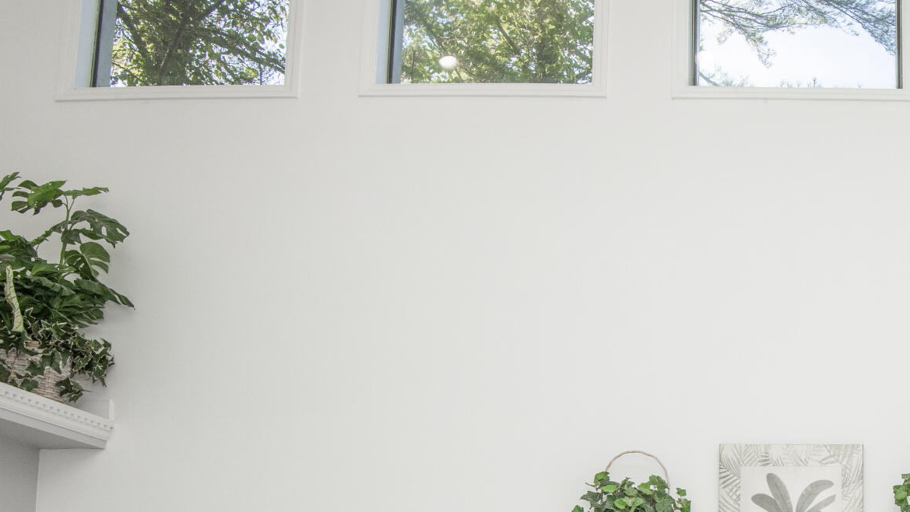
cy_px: 571
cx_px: 878
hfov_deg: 42.0
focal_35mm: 43
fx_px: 1038
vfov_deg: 25.6
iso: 400
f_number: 9
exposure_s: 1/250
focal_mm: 16
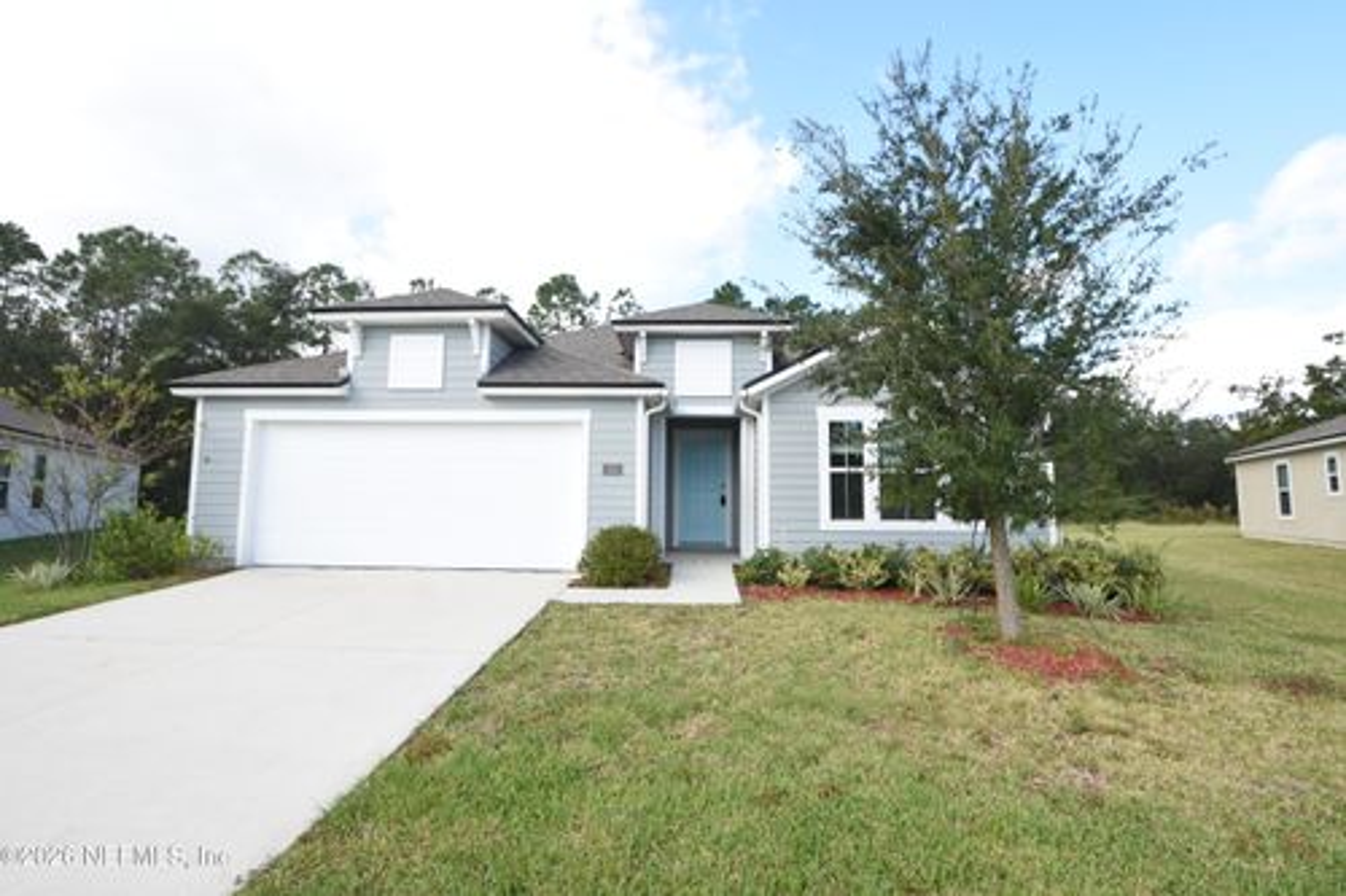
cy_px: 448
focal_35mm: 17
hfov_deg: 92.5
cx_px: 673
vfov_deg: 69.6
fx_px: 645
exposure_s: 1/160
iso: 100
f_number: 6.3
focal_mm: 11.5
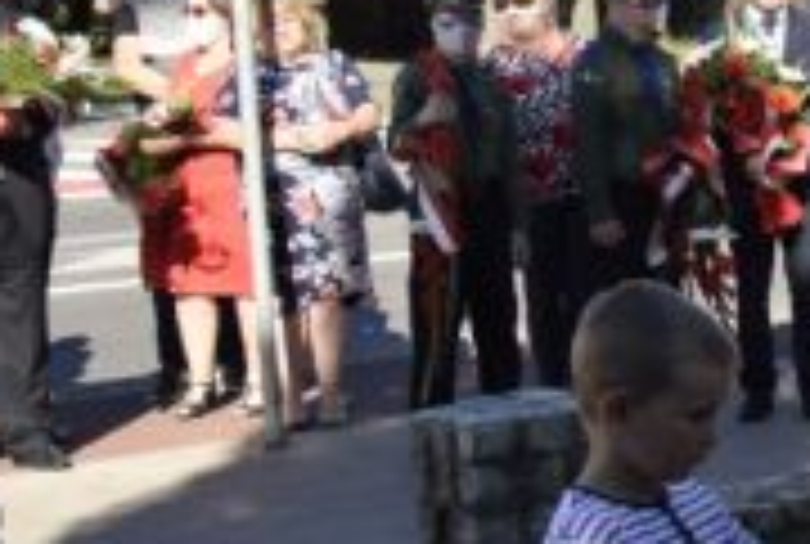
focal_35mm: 112
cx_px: 1346
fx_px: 2521
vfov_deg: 12.3
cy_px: 391
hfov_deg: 16.1
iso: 1100
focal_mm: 21
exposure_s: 1/4000
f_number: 5
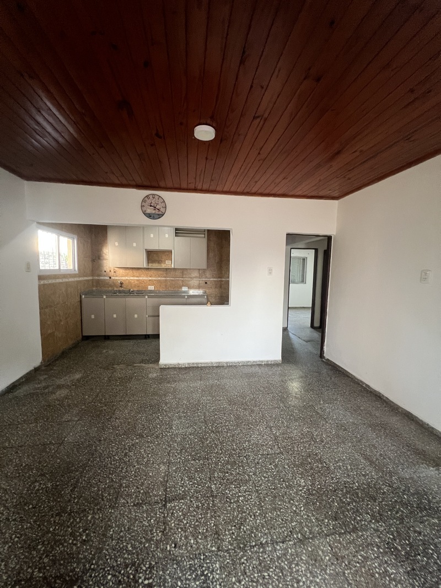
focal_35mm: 13
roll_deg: -0.4
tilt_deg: -6.3
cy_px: 294
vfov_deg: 106.2
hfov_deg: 89.9
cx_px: 220
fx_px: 221
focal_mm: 1.57
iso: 400
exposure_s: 1/60
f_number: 1.8
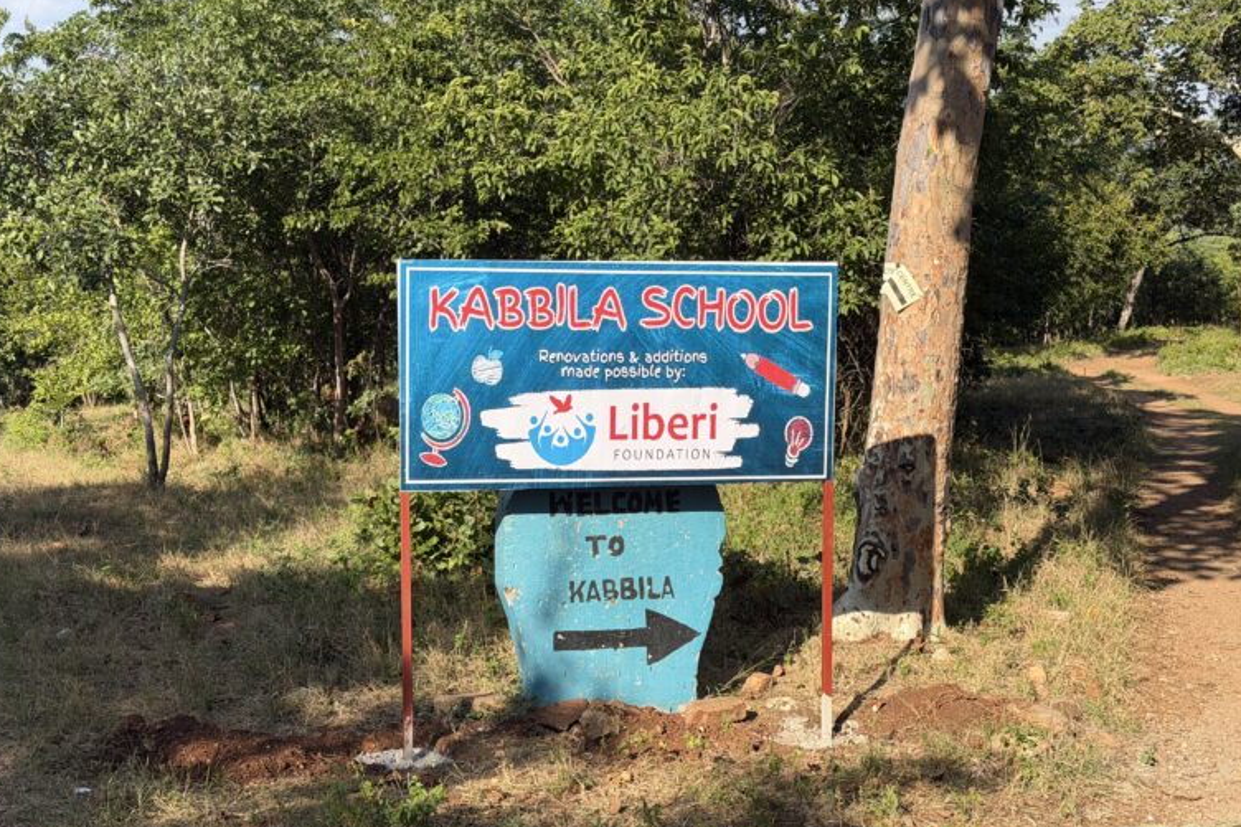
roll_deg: -1.3
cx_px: 611
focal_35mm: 51
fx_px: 1758
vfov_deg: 26.5
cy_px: 416
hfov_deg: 38.9
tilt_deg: -6.0
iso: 64
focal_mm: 6.76
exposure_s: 1/2762
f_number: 1.78
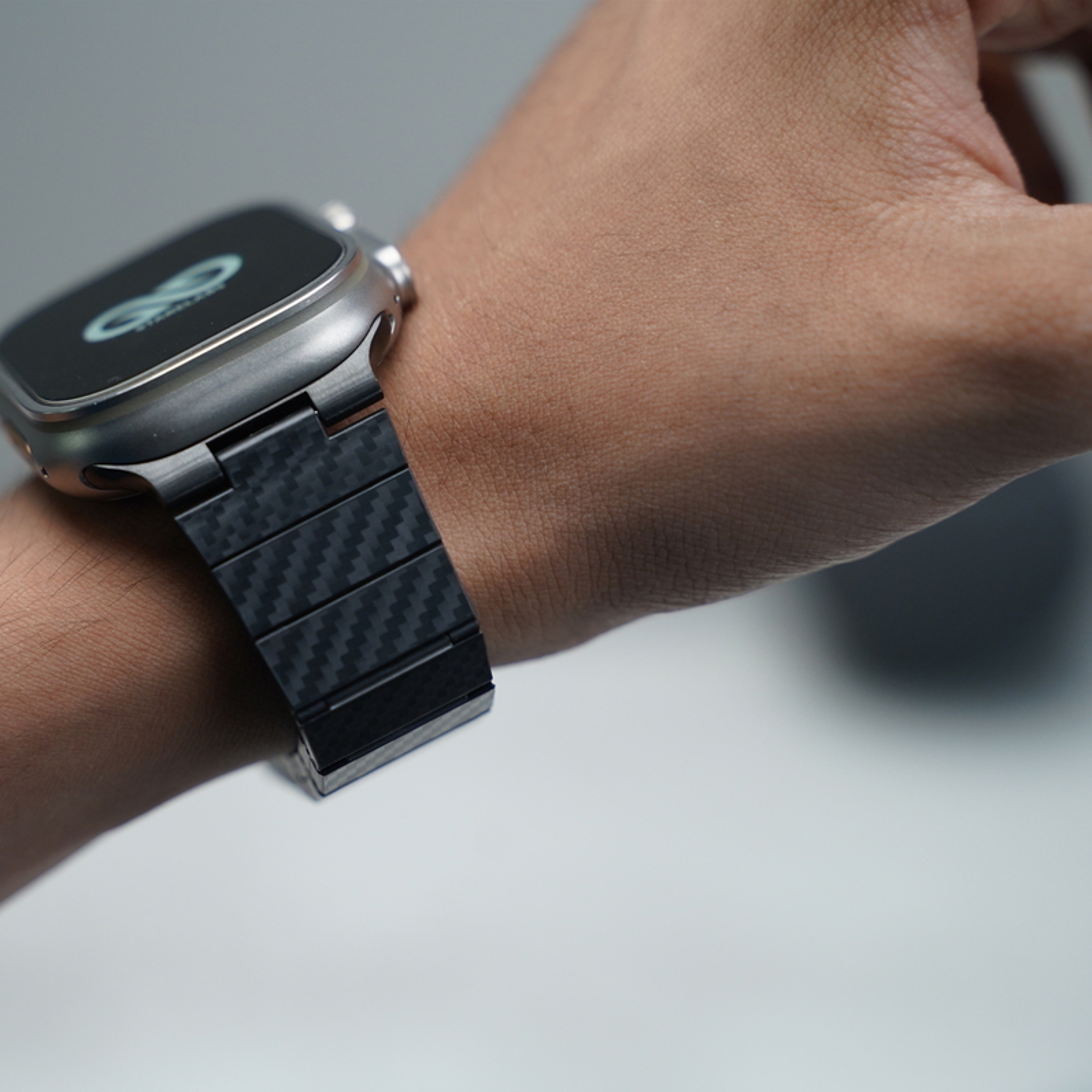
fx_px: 3105
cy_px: 547
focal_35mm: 87
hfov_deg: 19.8
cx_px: 318
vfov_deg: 19.9
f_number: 4
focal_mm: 68
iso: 1000
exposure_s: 1/80
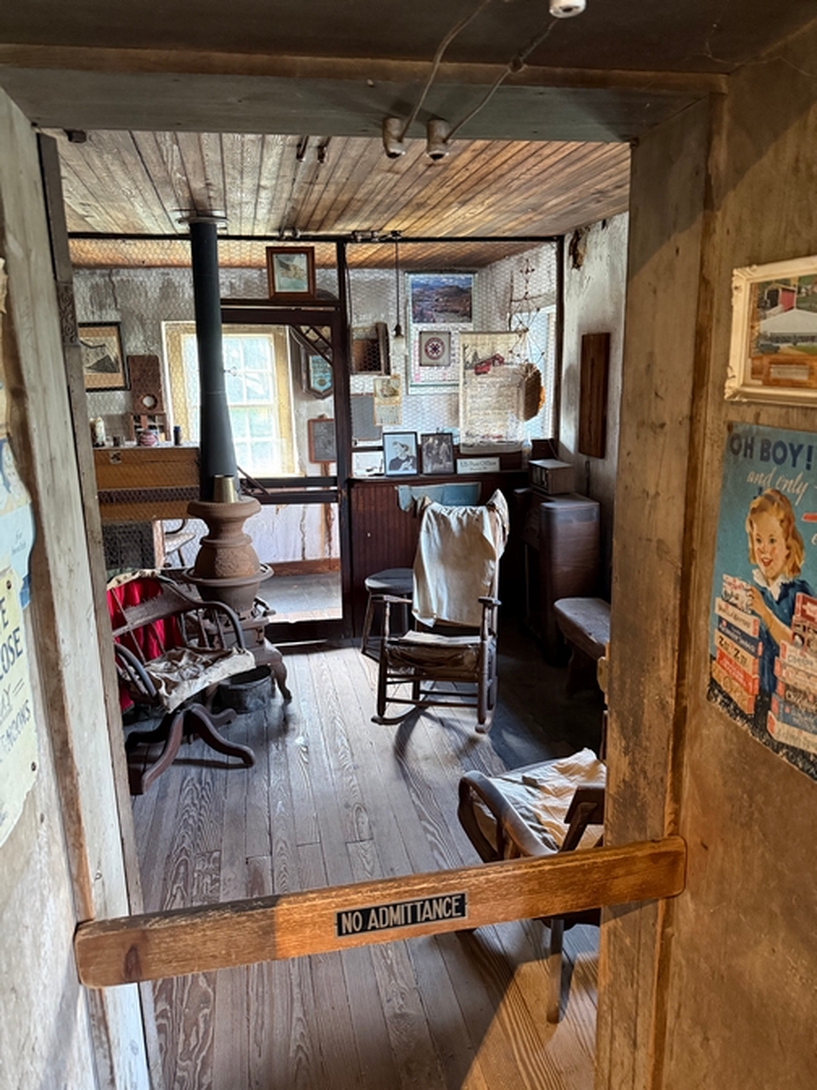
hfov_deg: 56.8
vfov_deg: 71.6
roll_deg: +0.5
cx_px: 408
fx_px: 755
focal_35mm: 24
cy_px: 545
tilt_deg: -12.4
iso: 800
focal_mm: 6.76
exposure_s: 1/60
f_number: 1.78
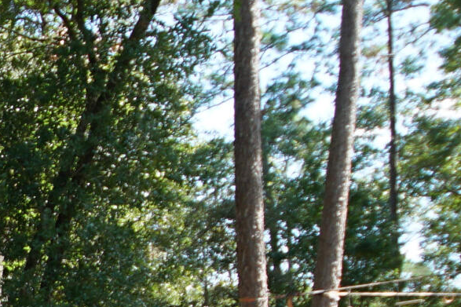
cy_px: 469
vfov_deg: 13.9
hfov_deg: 18.1
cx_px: -339
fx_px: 1178
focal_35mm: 92
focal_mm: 12
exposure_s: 1/80
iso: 100
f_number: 5.6
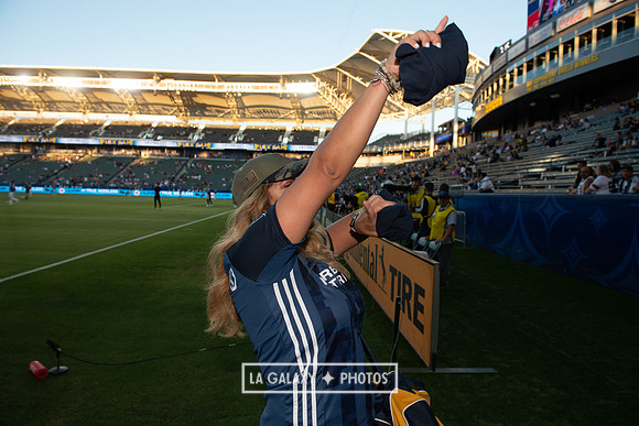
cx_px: 320
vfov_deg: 53.2
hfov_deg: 73.7
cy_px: 213
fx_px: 426
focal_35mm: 24
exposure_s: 1/640
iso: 800
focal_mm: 24
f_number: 6.3
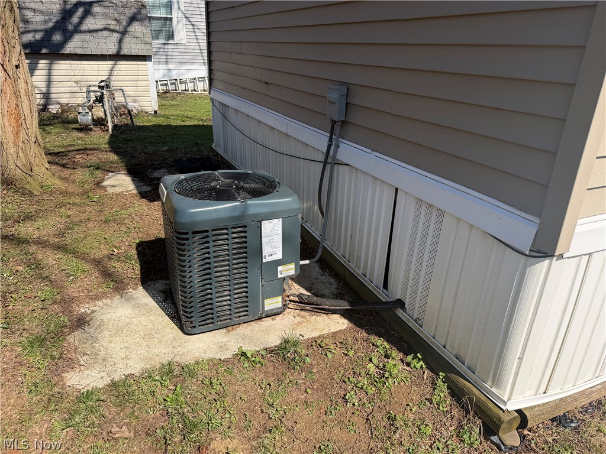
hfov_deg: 71.6
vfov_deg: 56.8
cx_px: 303
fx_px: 420
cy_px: 227
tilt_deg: -23.6
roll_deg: -0.9
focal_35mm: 24
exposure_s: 1/3759
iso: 80
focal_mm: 6.76
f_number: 1.78
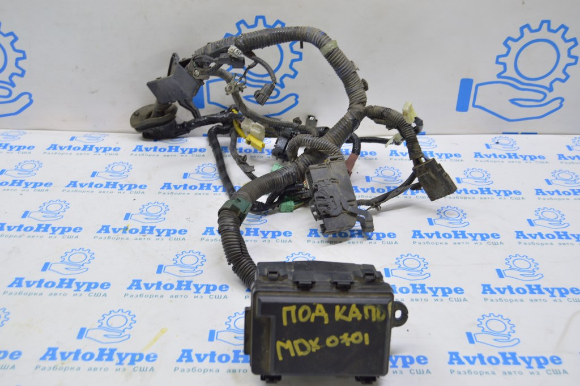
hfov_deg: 49.6
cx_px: 290
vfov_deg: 34.2
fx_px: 628
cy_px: 193
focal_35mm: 39
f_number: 5.6
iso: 400
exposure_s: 1/20
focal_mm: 26
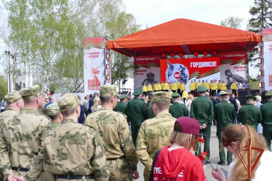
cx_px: 136
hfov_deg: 41.1
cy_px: 90
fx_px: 363
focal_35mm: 48
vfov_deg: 28.1
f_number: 3.3
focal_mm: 17.54
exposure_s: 1/1300
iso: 125
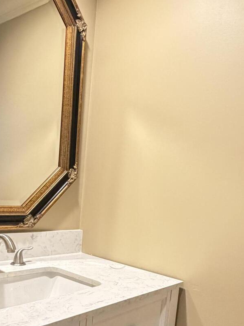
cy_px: 235
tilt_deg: -6.8
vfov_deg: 50.9
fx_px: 329
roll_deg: -6.5
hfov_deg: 40.6
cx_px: 143
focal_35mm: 35
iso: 500
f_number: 2.2
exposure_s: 1/60
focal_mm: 2.22
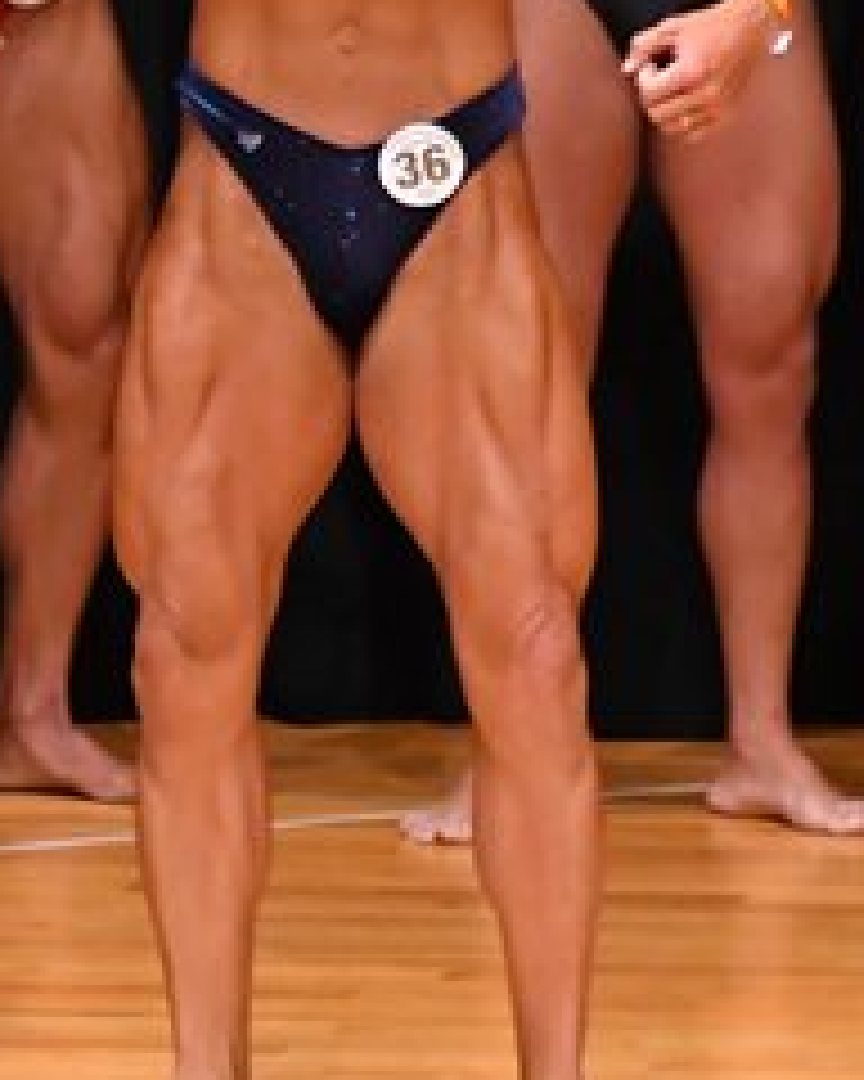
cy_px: 212
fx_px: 26114
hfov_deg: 1.9
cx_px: -272
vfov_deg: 2.4
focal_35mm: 817
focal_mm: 180
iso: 5000
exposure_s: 1/400
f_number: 5.6
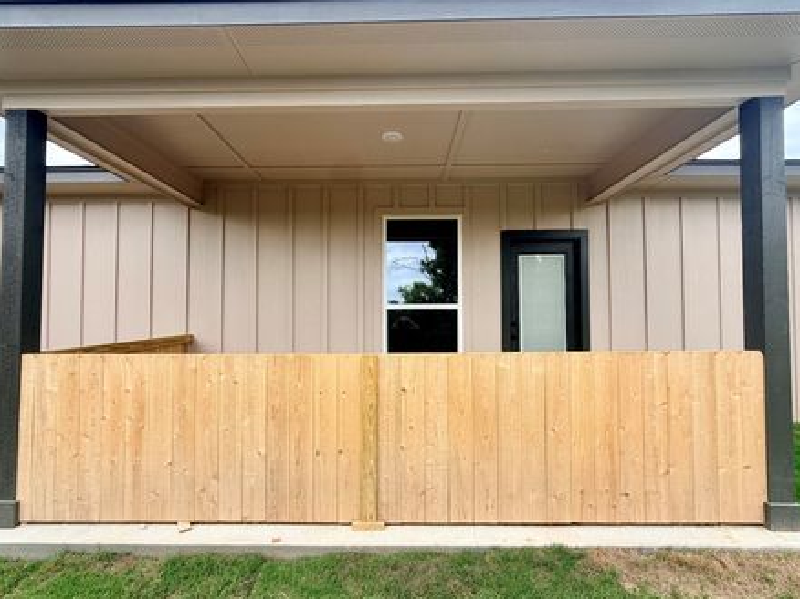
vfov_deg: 78.0
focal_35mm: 16
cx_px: 396
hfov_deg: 94.5
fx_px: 370
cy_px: 306
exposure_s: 1/625
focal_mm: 2.22
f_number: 2.2
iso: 40
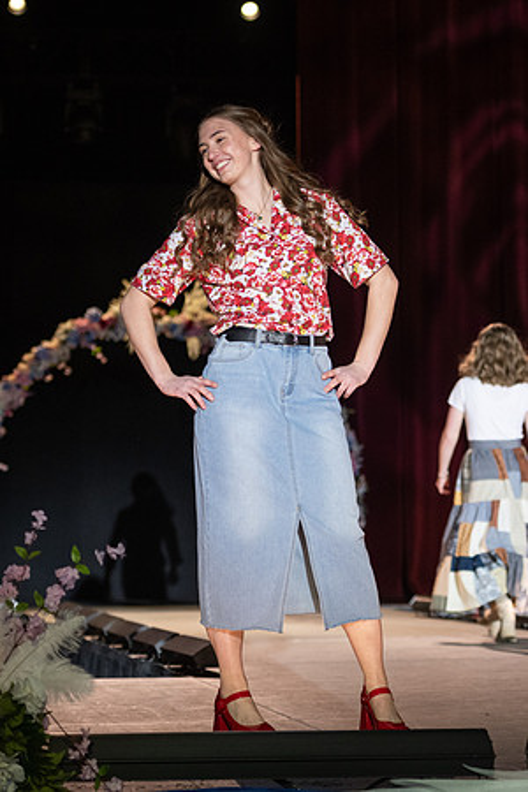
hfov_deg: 10.0
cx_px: 341
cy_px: 451
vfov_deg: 15.0
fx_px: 3010
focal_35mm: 137
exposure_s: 1/800
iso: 800
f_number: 2.8
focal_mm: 80
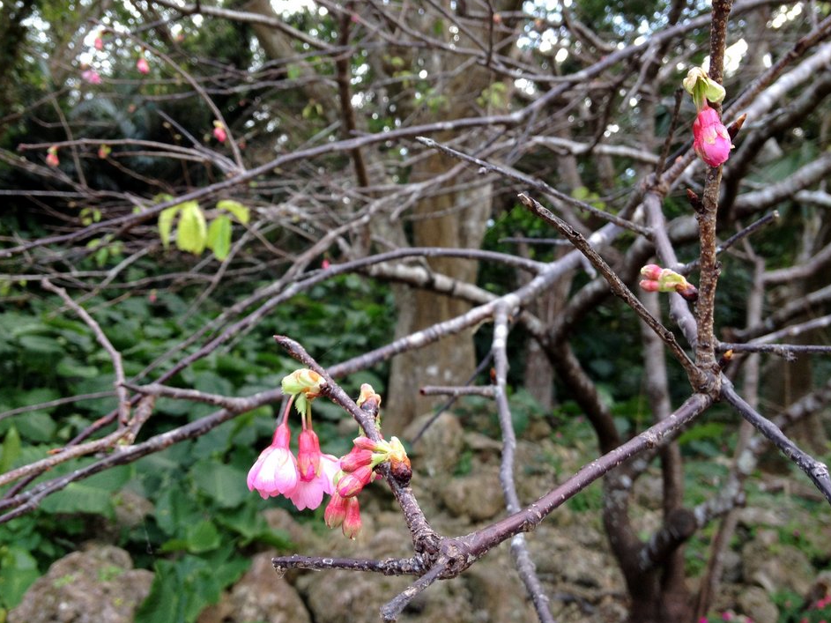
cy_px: 296
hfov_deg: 48.9
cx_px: 384
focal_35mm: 38
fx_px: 912
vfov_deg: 37.7
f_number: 2.4
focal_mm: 4.28
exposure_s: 1/137
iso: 50
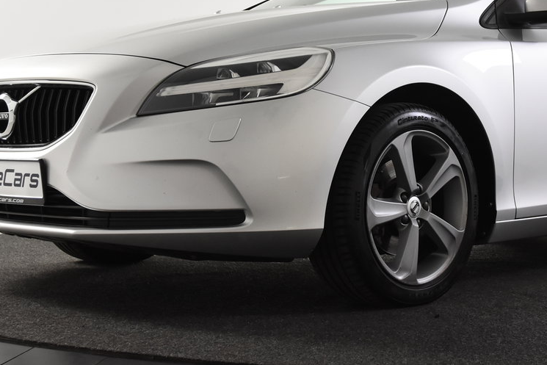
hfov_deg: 29.8
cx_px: 374
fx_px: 1018
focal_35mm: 67
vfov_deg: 20.3
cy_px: 122
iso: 1600
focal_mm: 26
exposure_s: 1/100
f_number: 5
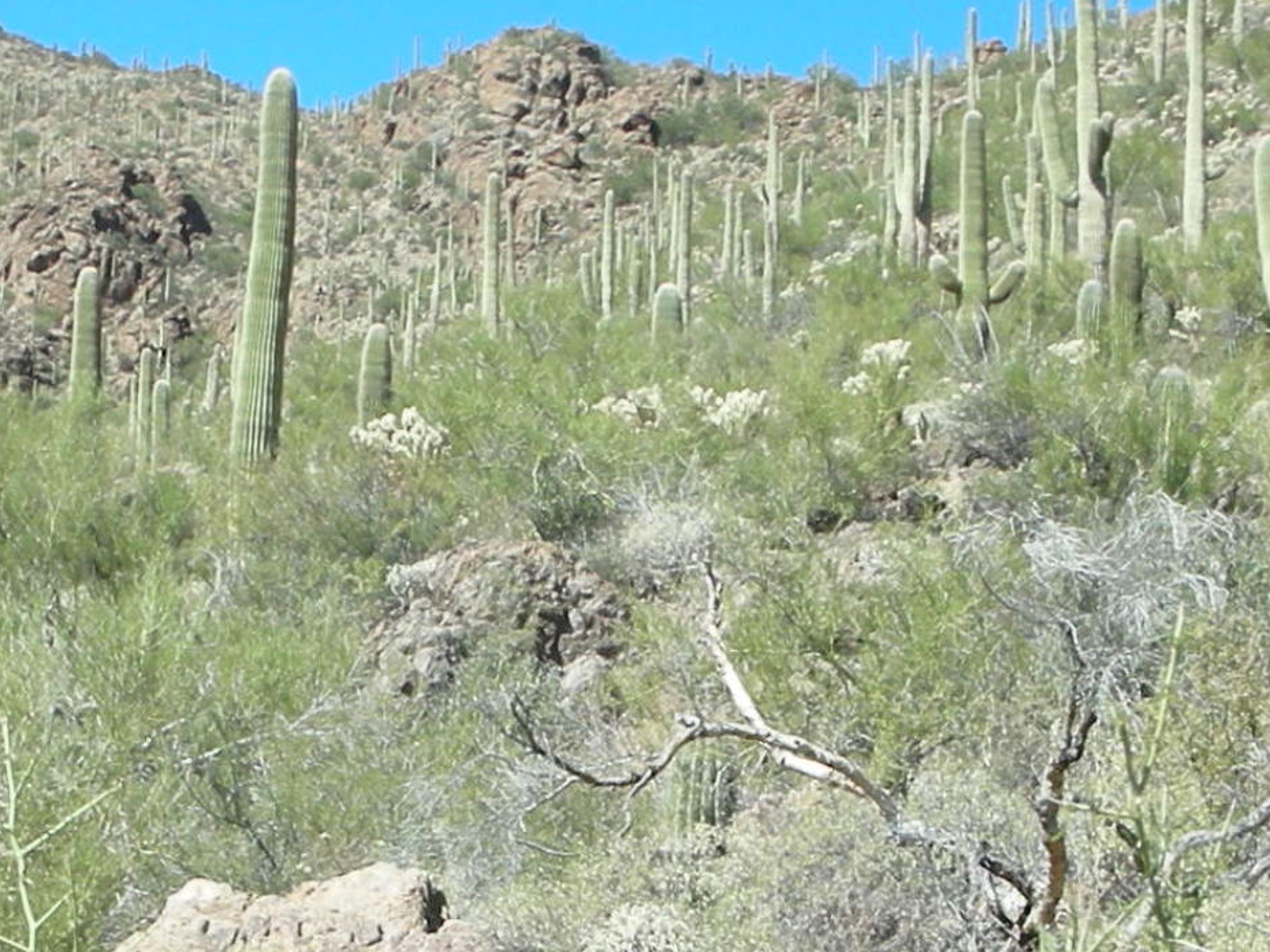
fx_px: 4146
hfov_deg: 17.3
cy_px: 697
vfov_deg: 13.1
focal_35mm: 113
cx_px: 319
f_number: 3
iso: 50
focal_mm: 5.8
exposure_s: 1/420
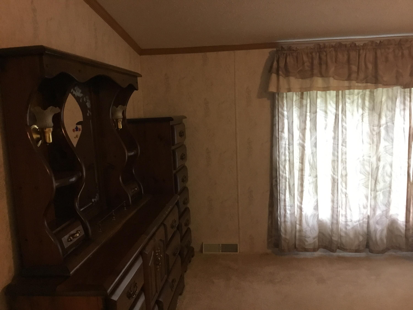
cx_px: 206
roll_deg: +1.7
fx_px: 370
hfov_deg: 58.4
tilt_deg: -7.5
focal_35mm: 31
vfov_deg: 45.4
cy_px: 155
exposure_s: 1/30
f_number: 2.4
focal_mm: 3.3
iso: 200
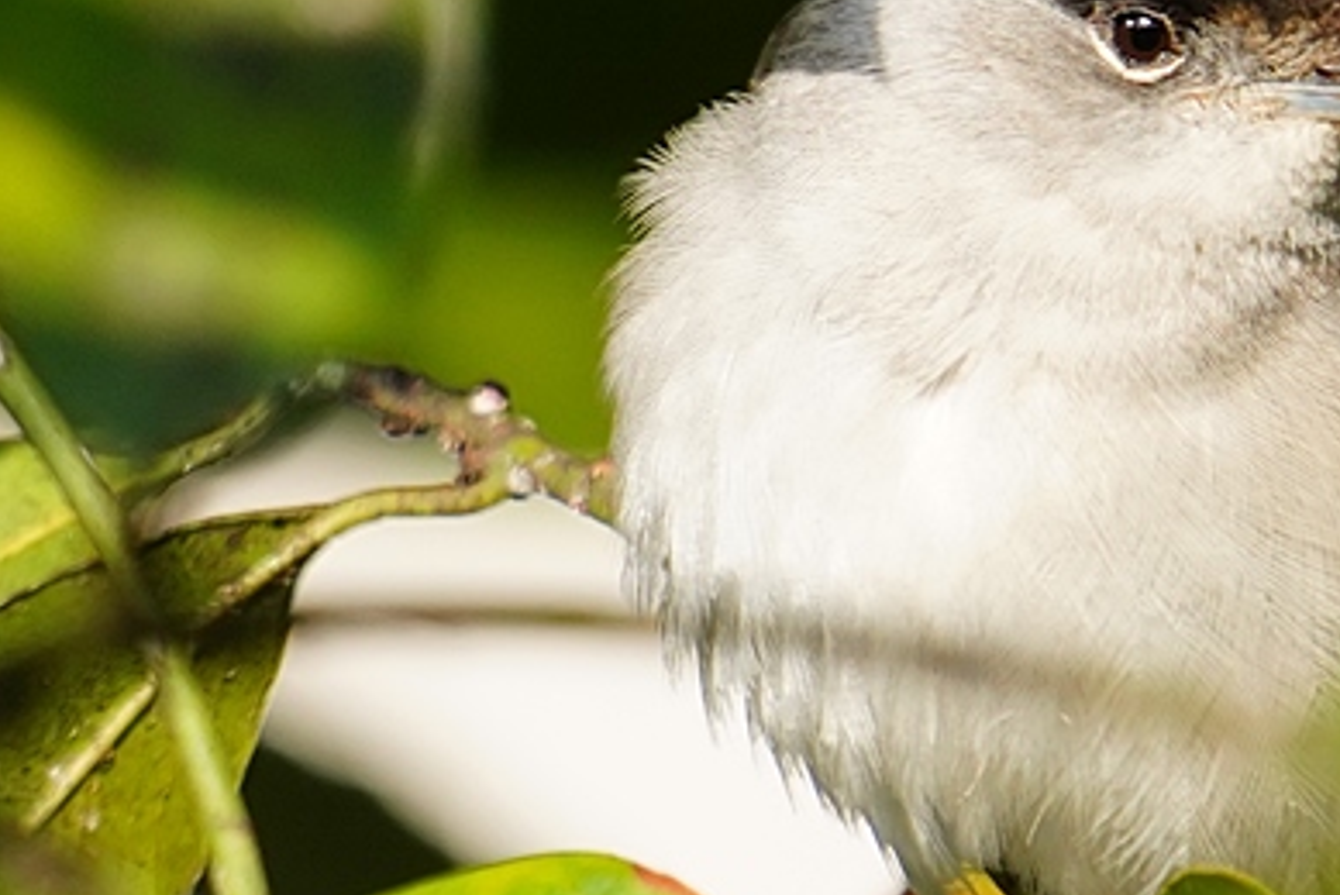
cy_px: 341
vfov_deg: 1.0
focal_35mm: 1387
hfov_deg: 1.5
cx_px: 1423
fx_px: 51664
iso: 400
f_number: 6.3
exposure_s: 1/500
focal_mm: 600
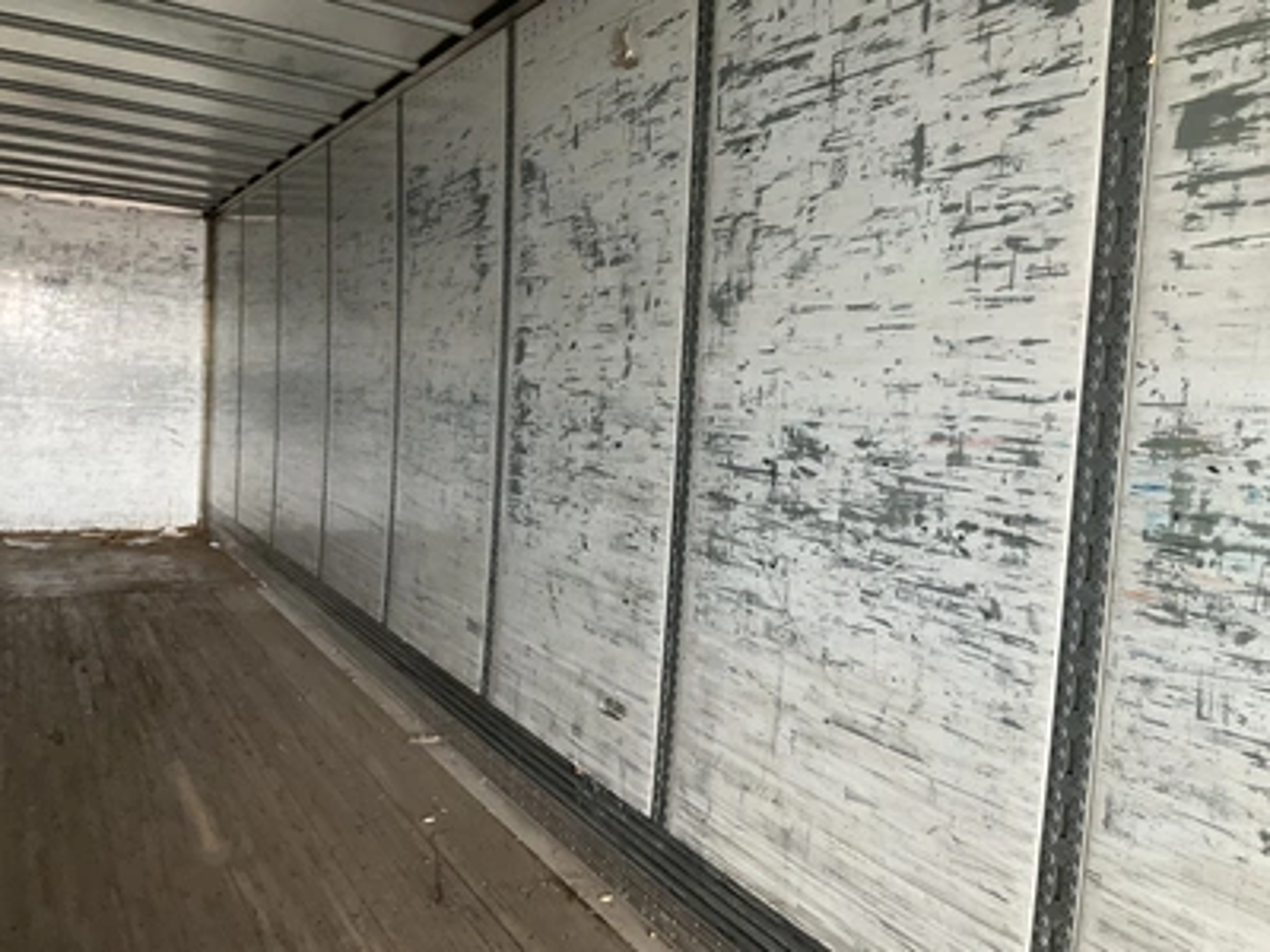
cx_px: 635
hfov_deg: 61.7
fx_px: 1064
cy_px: 476
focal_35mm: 29
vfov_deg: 48.2
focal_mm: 3
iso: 125
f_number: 1.8
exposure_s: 1/60
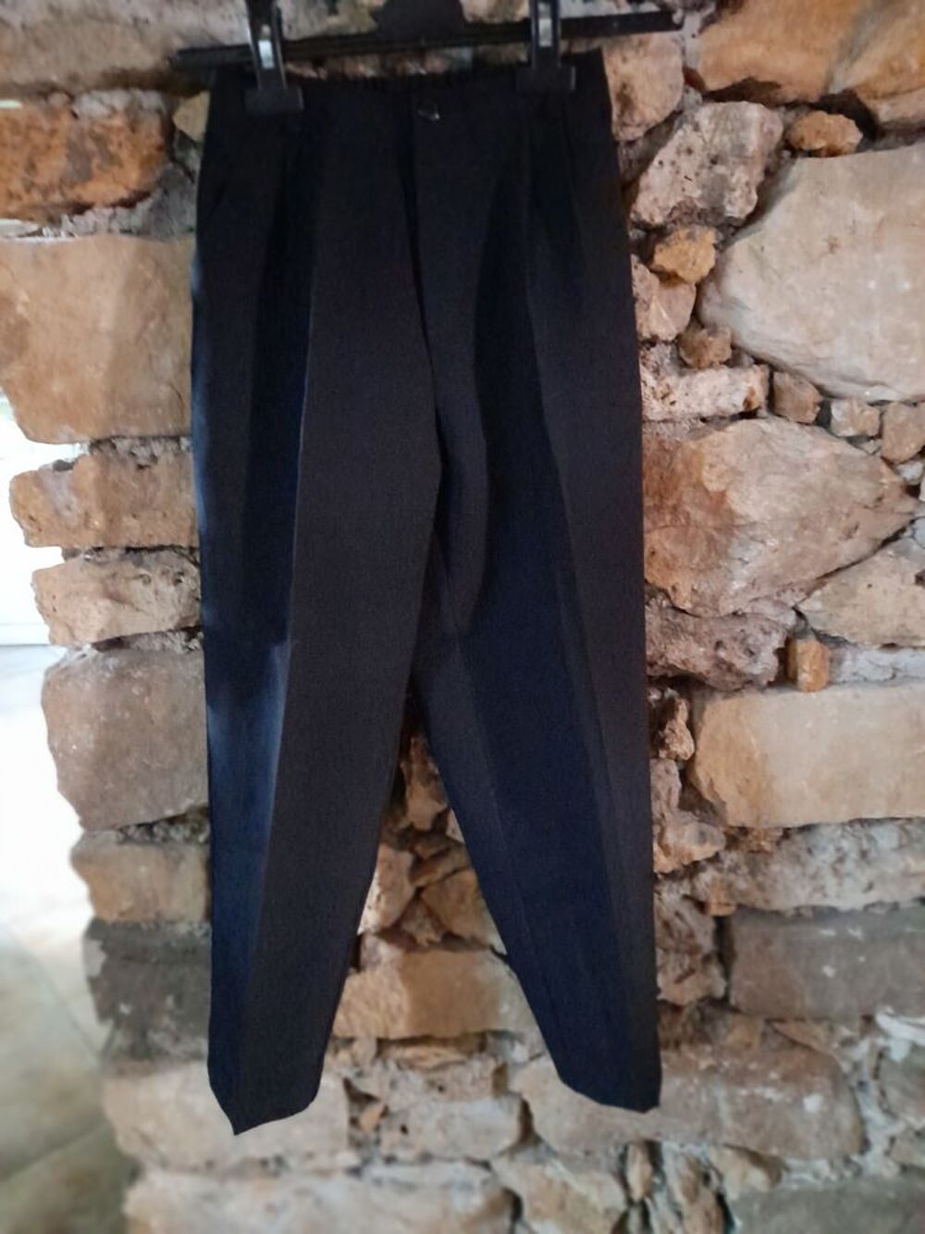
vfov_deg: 69.4
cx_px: 462
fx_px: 891
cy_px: 617
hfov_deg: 54.9
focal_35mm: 25
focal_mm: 4.6
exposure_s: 1/15
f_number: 2
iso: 1600
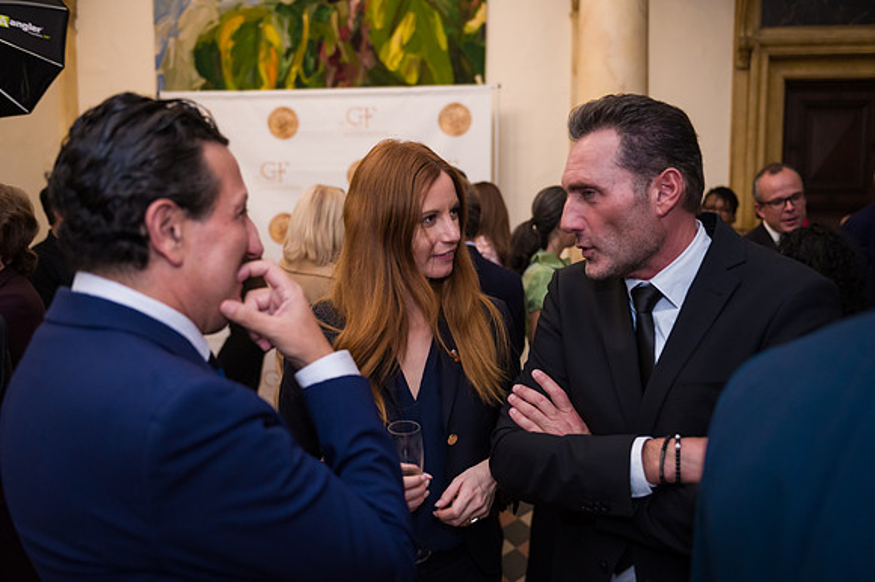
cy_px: 291
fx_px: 781
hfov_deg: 58.5
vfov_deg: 40.9
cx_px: 438
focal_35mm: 32
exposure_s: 1/200
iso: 1600
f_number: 3.2
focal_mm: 32
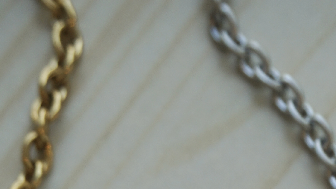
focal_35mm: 119
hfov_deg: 17.9
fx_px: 1064
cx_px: 234
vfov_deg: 9.2
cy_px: 443
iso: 100
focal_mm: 27
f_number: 5.6
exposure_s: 1/80
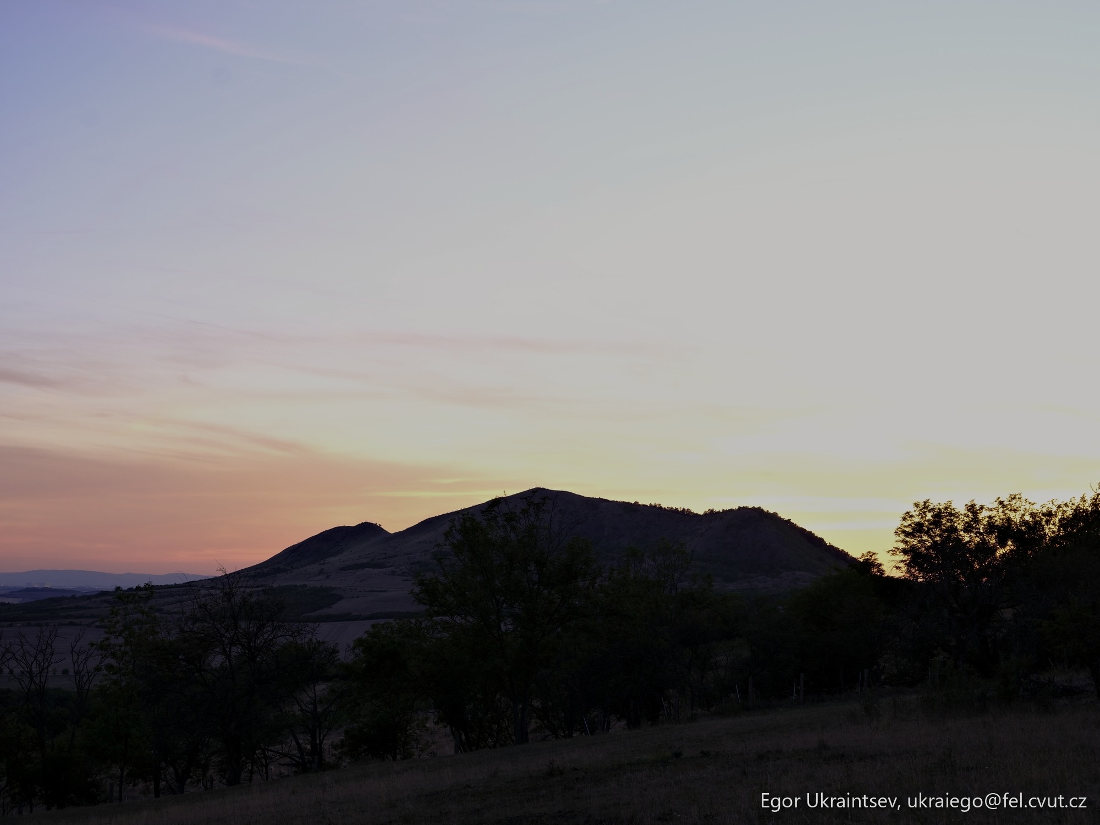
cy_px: 412
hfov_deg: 34.9
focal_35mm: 55
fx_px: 1748
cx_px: 550
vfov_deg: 26.6
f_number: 8
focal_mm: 70
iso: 400
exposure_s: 1/13
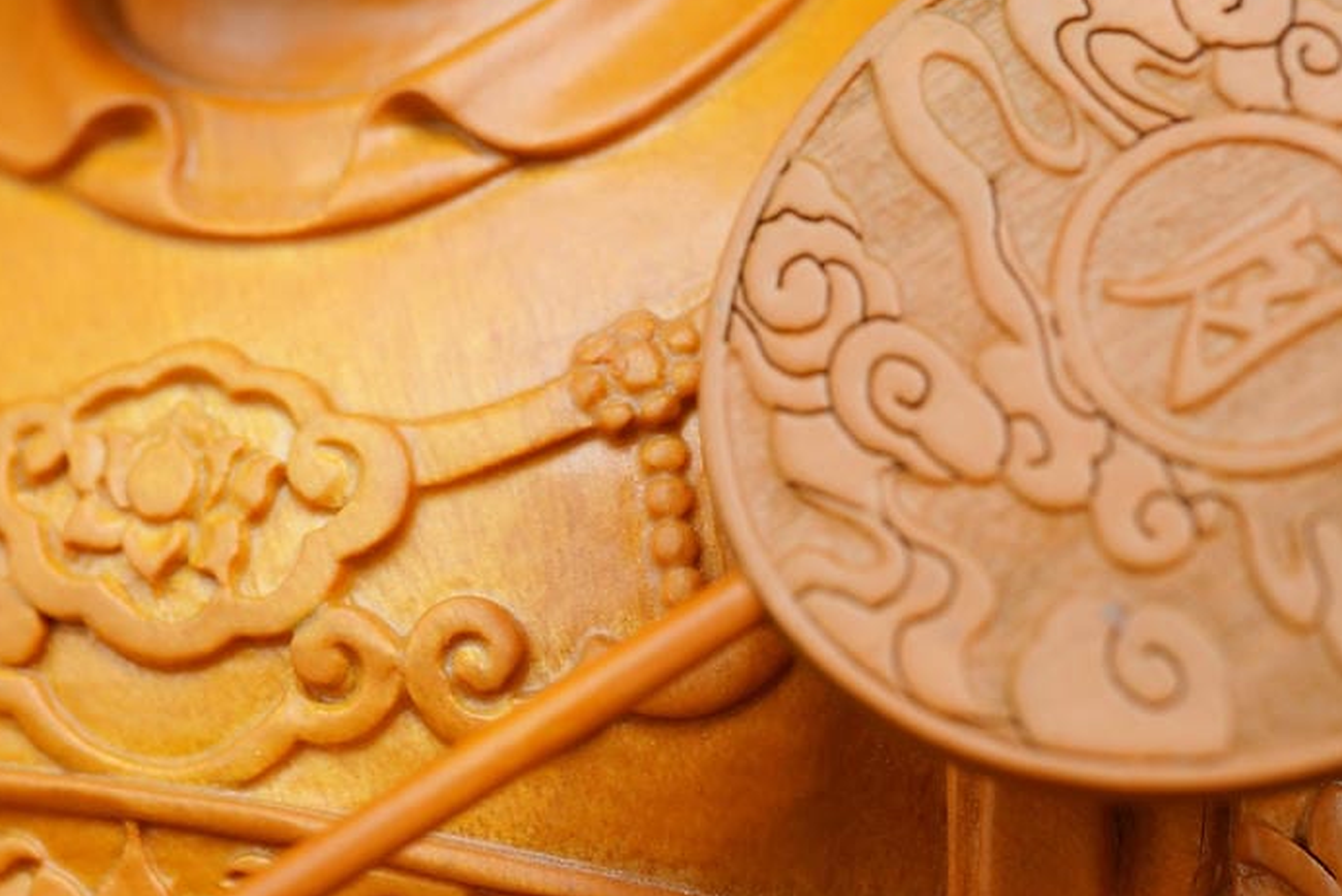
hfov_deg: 22.3
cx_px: 529
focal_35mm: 91
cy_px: 225
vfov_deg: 15.0
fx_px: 3394
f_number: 4.5
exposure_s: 1/500
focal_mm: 35
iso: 400
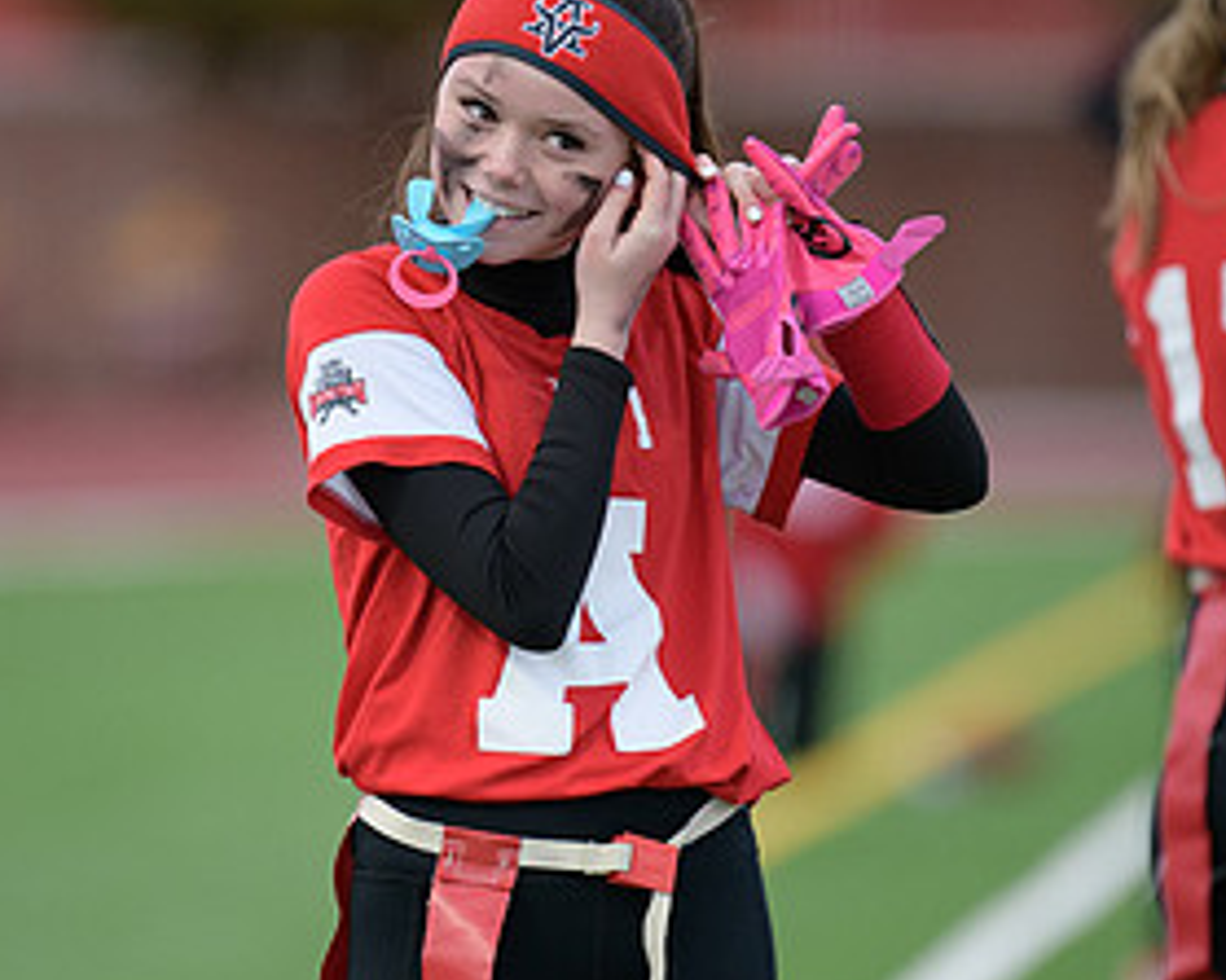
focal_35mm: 585
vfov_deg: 2.6
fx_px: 21219
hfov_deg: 3.3
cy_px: 591
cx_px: 457
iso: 1400
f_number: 2.8
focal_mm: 300
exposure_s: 1/1250
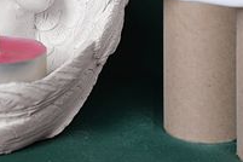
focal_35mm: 243
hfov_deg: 8.5
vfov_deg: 5.6
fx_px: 1640
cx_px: 157
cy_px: -38
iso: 100
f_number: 5
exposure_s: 1/20
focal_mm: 50
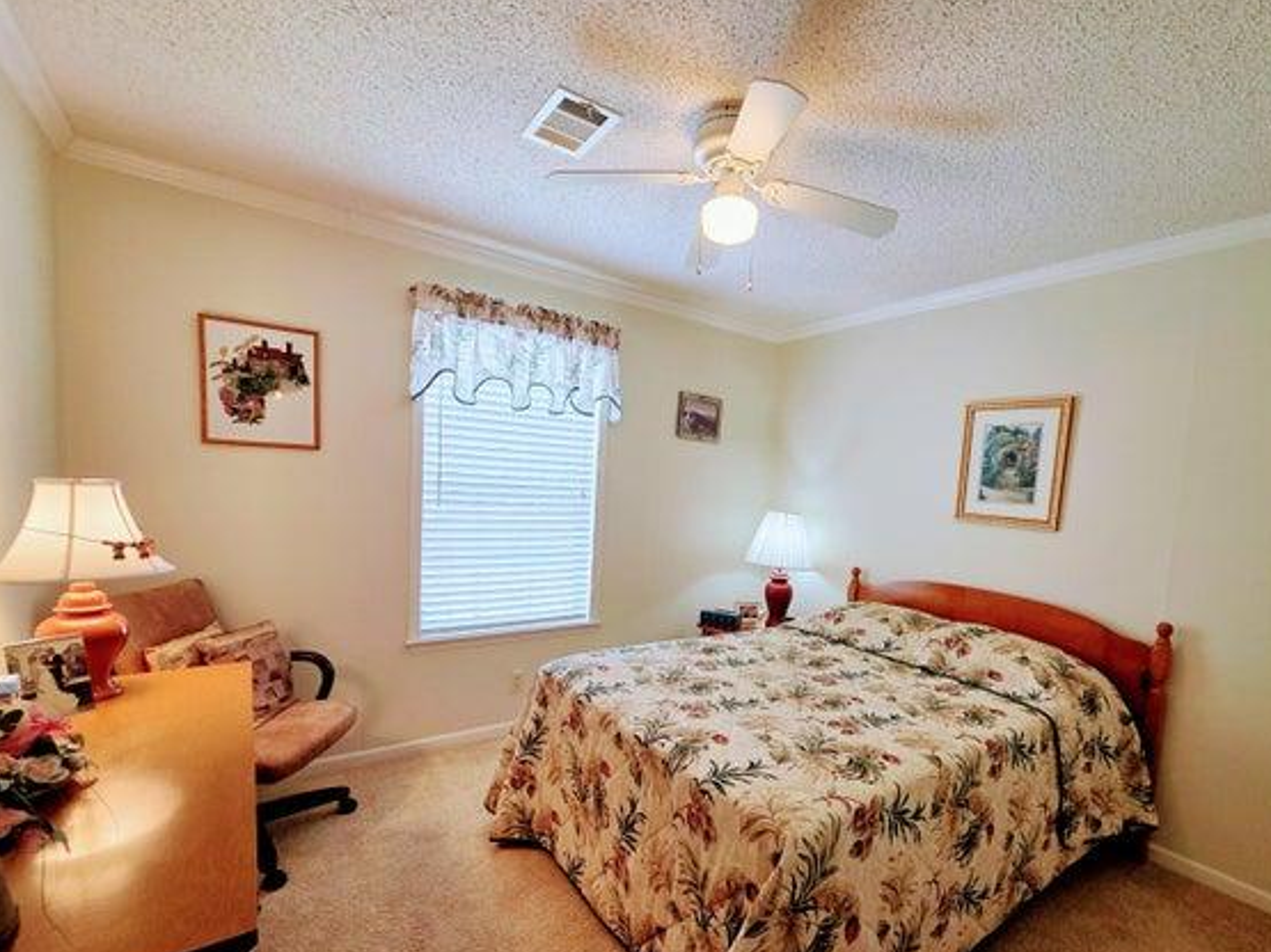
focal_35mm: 15
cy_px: 531
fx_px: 551
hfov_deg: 97.7
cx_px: 715
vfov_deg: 81.4
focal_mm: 2.2
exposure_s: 1/120
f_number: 2.2
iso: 160
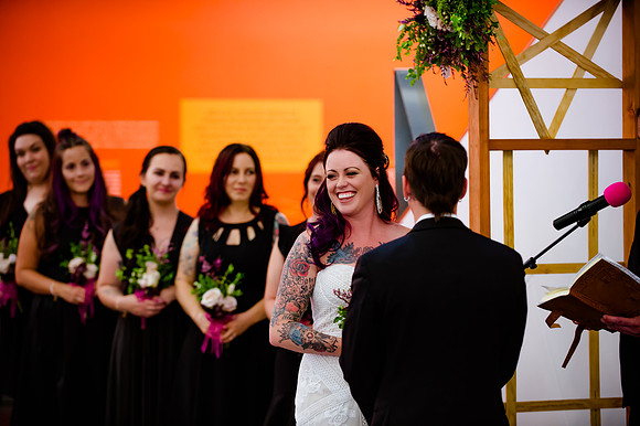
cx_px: 320
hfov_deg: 17.1
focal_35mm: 120
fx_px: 2132
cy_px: 213
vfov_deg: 11.4
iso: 2500
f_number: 2.8
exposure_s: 1/100
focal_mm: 120
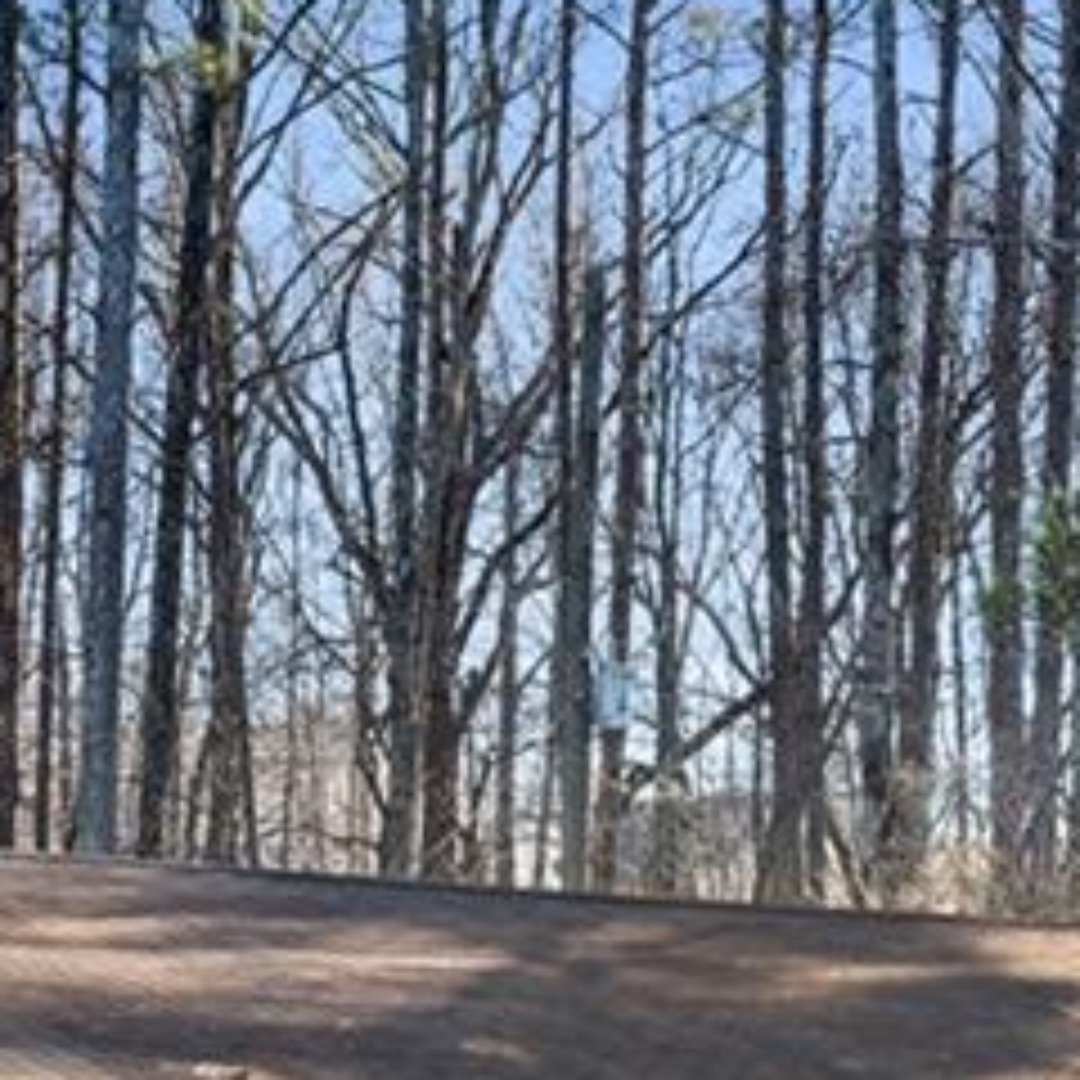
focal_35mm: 127
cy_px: 1251
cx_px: 324
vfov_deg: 13.4
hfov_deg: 13.7
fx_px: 4483
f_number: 8
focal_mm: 35
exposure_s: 1/30
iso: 160
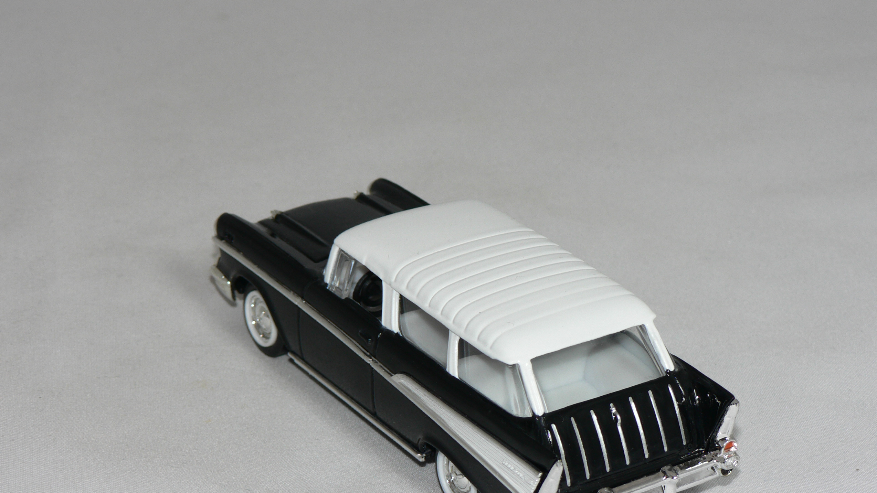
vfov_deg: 11.6
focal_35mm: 104
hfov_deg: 20.6
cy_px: 320
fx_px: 2418
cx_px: 438
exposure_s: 1/60
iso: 80
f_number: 4
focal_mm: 15.8
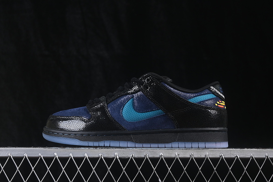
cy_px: 91
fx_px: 569
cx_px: 136
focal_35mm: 75
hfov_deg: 27.0
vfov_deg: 18.2
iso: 160
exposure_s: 1/60
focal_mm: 50
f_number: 6.3
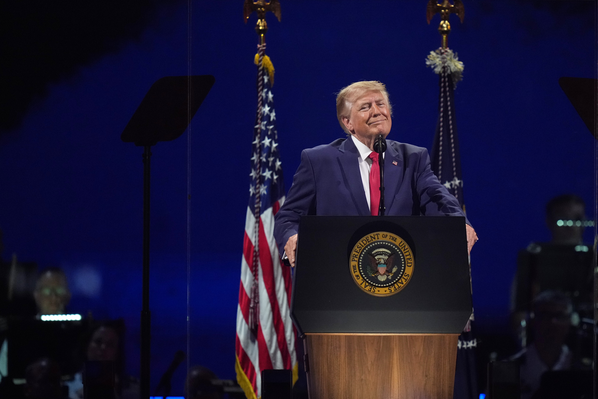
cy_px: 199
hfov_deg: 3.8
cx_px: 368
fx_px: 9019
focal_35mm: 543
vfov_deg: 2.5
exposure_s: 1/400
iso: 5000
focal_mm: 400
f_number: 2.8
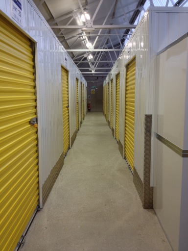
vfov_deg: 52.6
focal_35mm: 35
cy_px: 126
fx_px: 253
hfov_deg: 40.7
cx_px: 94
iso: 50
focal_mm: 4.28
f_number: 2.4
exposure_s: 1/25
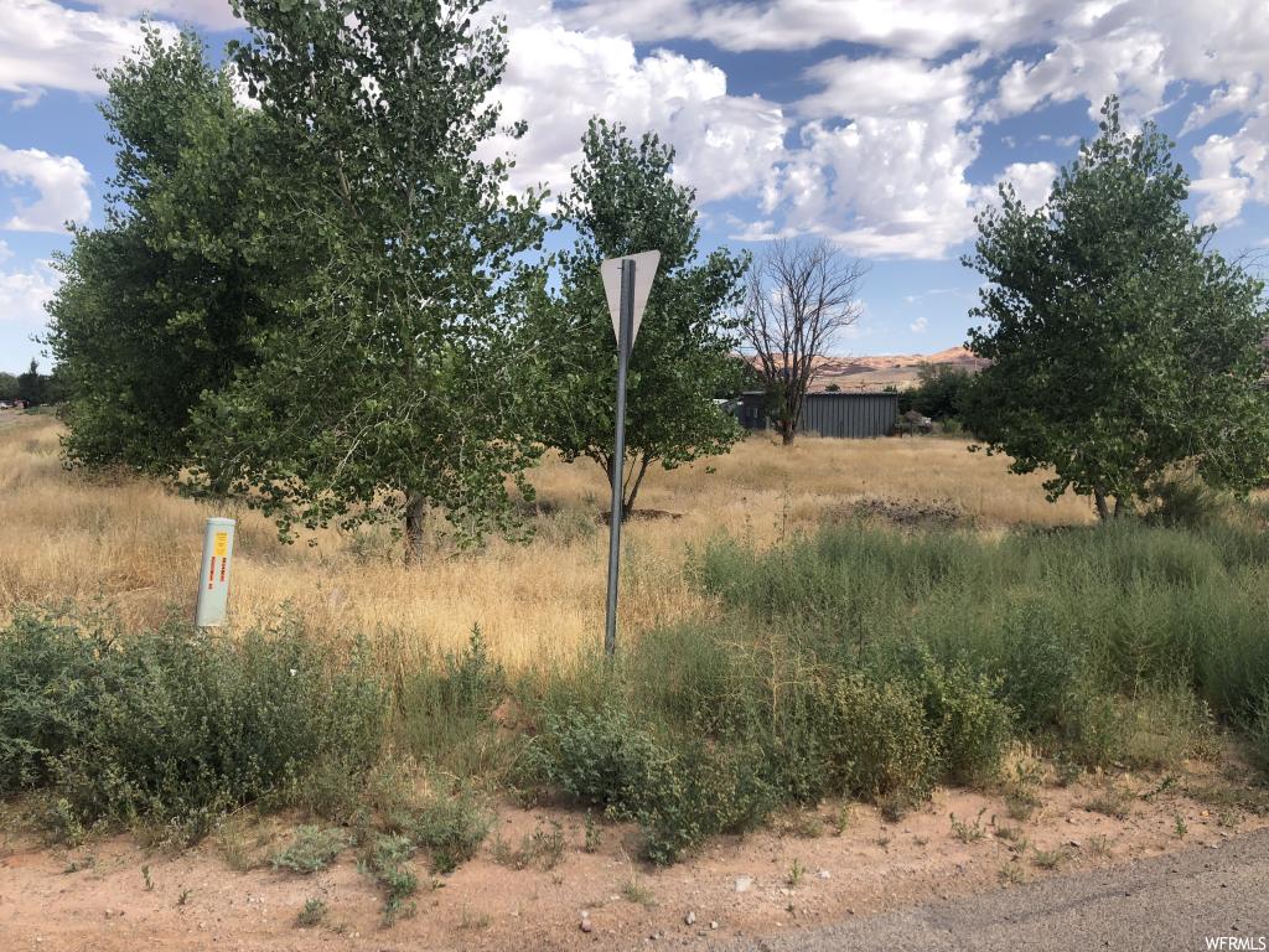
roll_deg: +0.6
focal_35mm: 28
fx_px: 1026
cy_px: 476
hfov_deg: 63.4
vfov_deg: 49.7
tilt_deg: -5.3
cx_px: 634
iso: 20
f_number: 1.8
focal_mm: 3.99
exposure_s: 1/1389
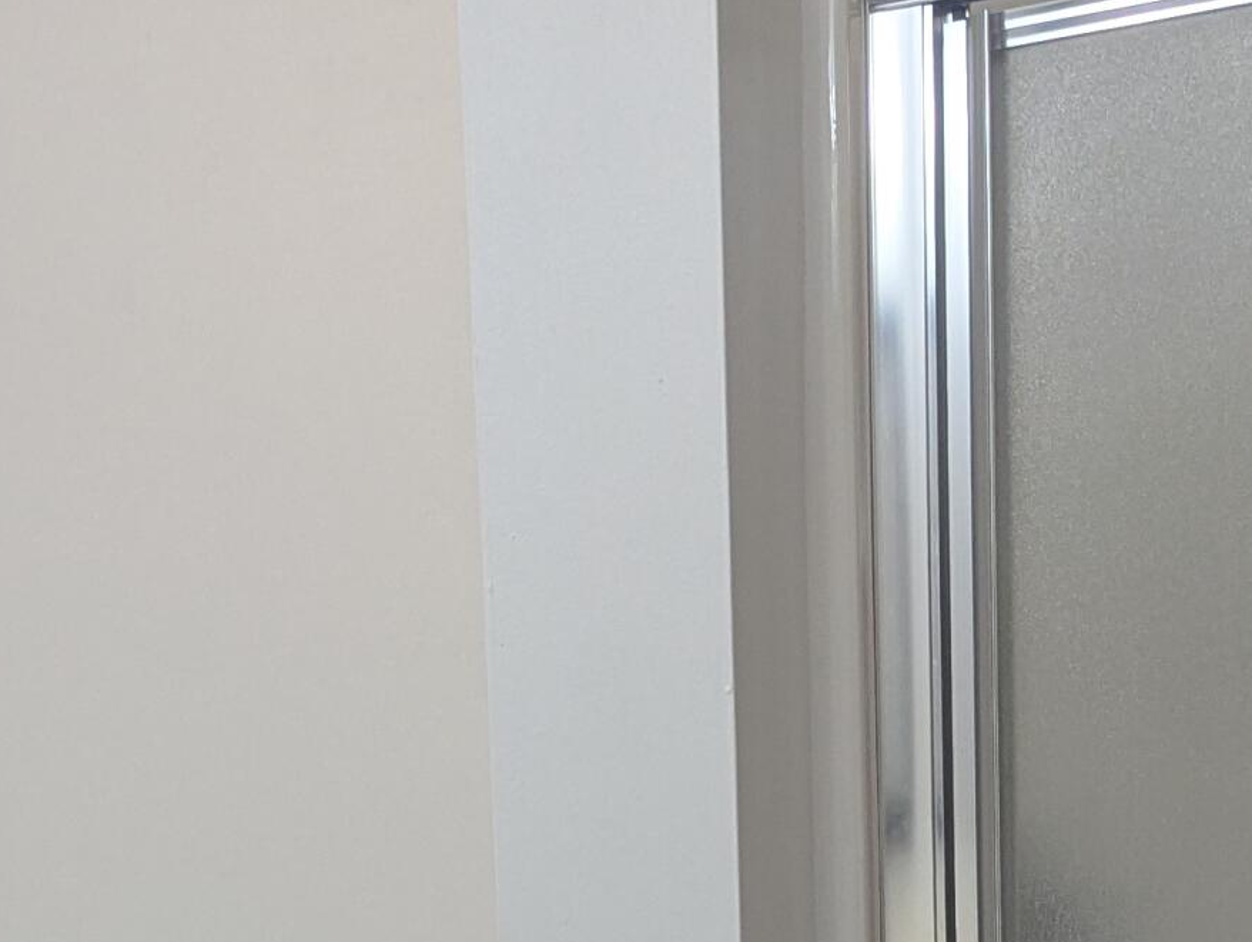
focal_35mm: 82
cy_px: 1330
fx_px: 2970
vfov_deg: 16.7
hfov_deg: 23.0
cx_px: 48
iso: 363
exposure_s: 1/120
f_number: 1.85
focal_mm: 6.81
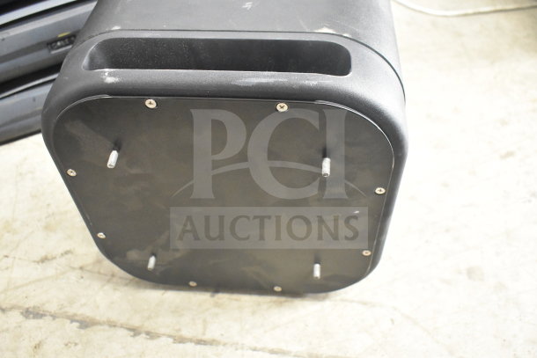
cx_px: 268
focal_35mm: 34
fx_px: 515
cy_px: 179
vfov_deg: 38.4
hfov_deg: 55.1
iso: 7200
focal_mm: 23
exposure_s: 1/40
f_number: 3.8
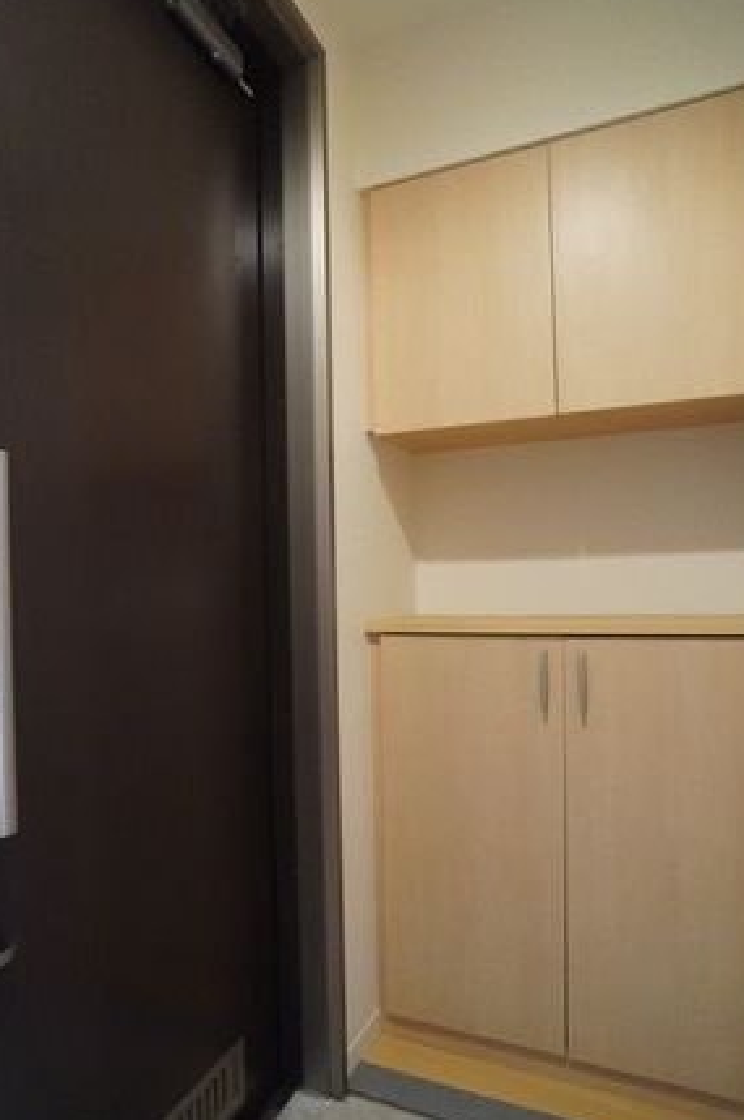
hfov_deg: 46.3
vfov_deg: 65.5
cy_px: 593
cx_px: 376
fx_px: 870
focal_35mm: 28
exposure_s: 1/50
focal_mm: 16
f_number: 4
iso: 3200
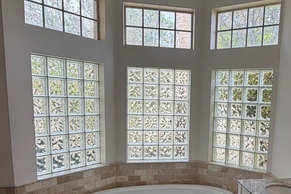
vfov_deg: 38.2
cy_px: 139
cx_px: 205
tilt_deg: -9.3
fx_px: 275
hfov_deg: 54.1
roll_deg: -1.2
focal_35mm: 34
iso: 25
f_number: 2.2
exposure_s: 1/120
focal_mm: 2.22
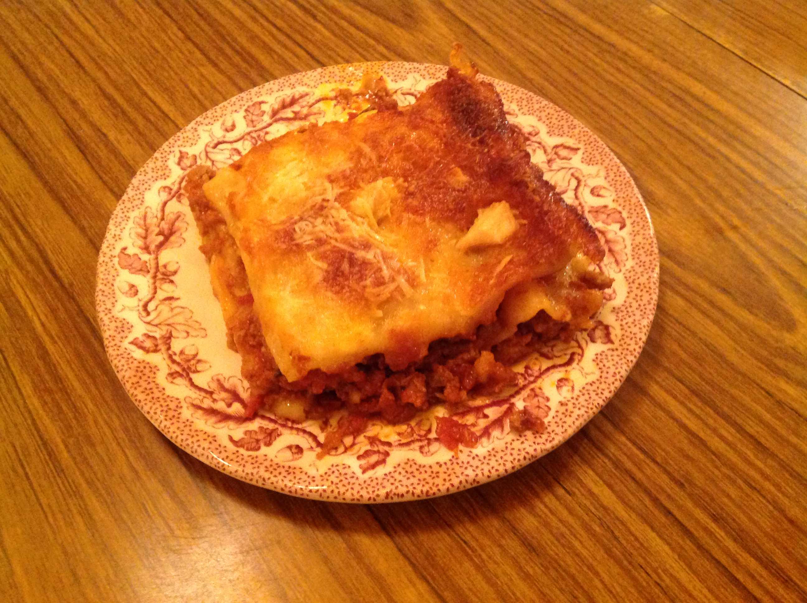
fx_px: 815
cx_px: 404
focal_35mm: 35
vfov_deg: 40.6
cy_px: 302
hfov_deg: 52.7
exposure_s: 1/15
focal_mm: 4.28
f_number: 2.4
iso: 640
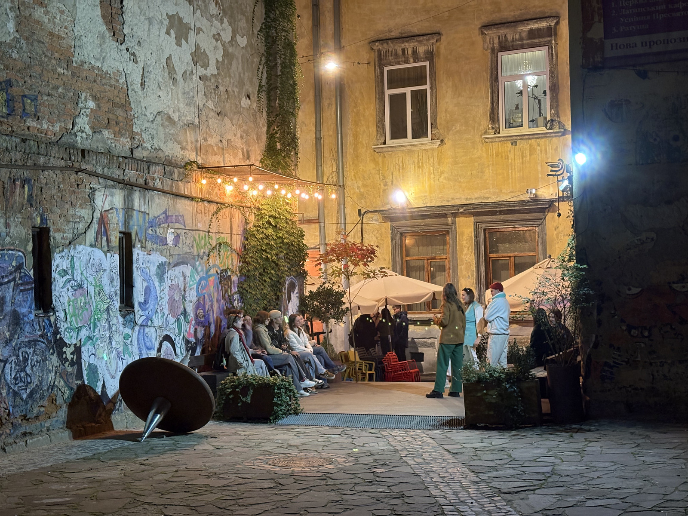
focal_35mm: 52
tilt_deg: +1.0
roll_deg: +1.6
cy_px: 258
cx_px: 344
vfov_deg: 28.0
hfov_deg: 36.8
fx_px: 1034
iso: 250
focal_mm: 5.96
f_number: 1.6
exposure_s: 1/25
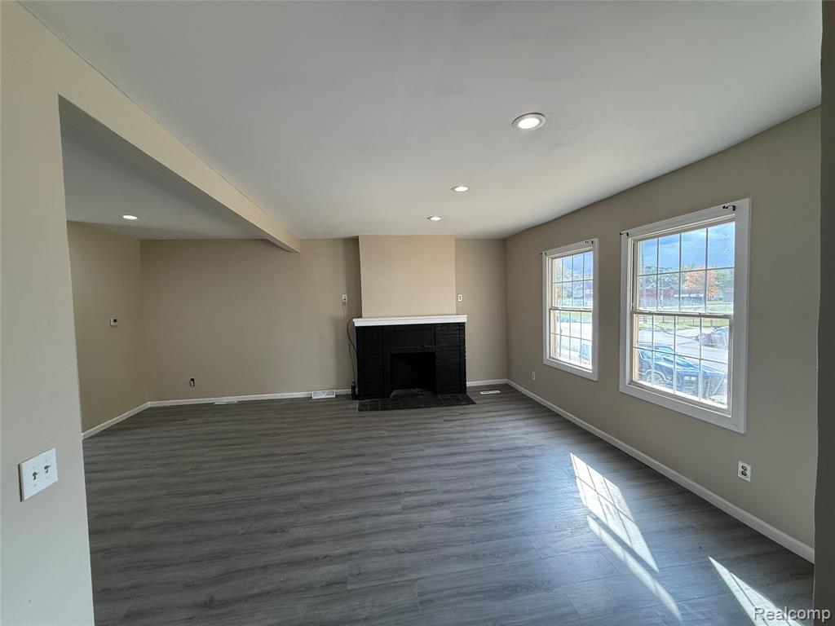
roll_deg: +1.7
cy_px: 313
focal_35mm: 14
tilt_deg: -2.4
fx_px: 338
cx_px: 418
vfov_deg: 85.7
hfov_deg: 102.1
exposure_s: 1/120
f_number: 2.2
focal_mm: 2.22
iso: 100
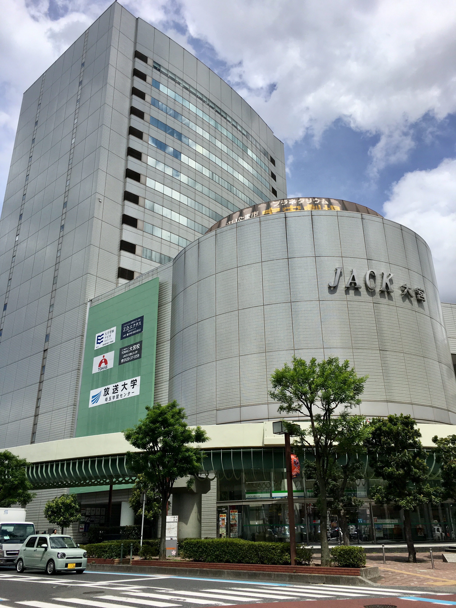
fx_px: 509
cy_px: 304
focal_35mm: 29
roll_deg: +0.4
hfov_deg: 48.2
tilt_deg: +22.2
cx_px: 228
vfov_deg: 61.7
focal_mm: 4.15
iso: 25
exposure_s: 1/2137
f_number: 2.2
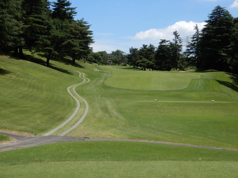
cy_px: 89
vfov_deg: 22.6
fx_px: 447
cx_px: 119
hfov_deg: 29.8
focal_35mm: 65
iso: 80
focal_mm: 11.6
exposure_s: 1/800
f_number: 4.5
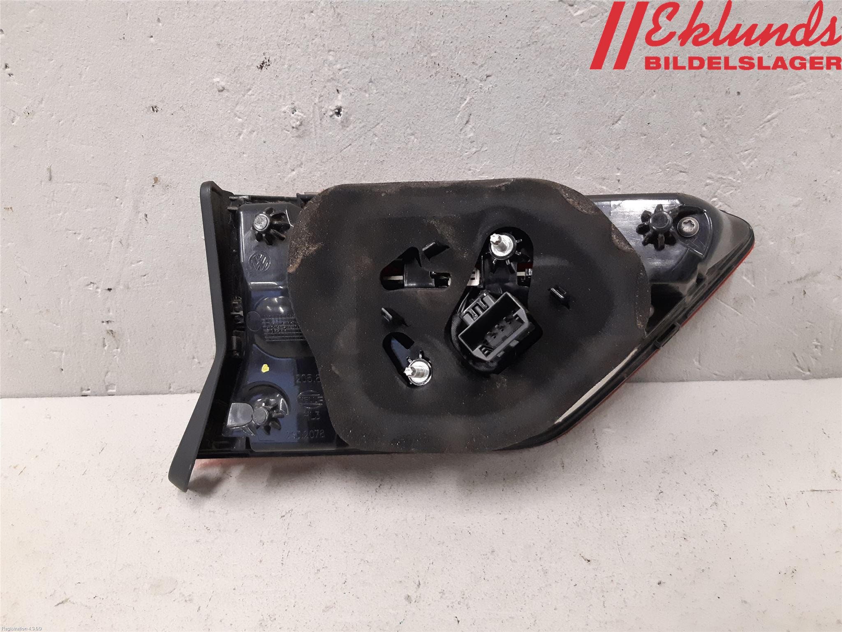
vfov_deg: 53.1
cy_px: 316
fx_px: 632
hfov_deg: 67.3
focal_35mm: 26
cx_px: 421
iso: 320
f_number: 1.7
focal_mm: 3.93
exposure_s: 1/50
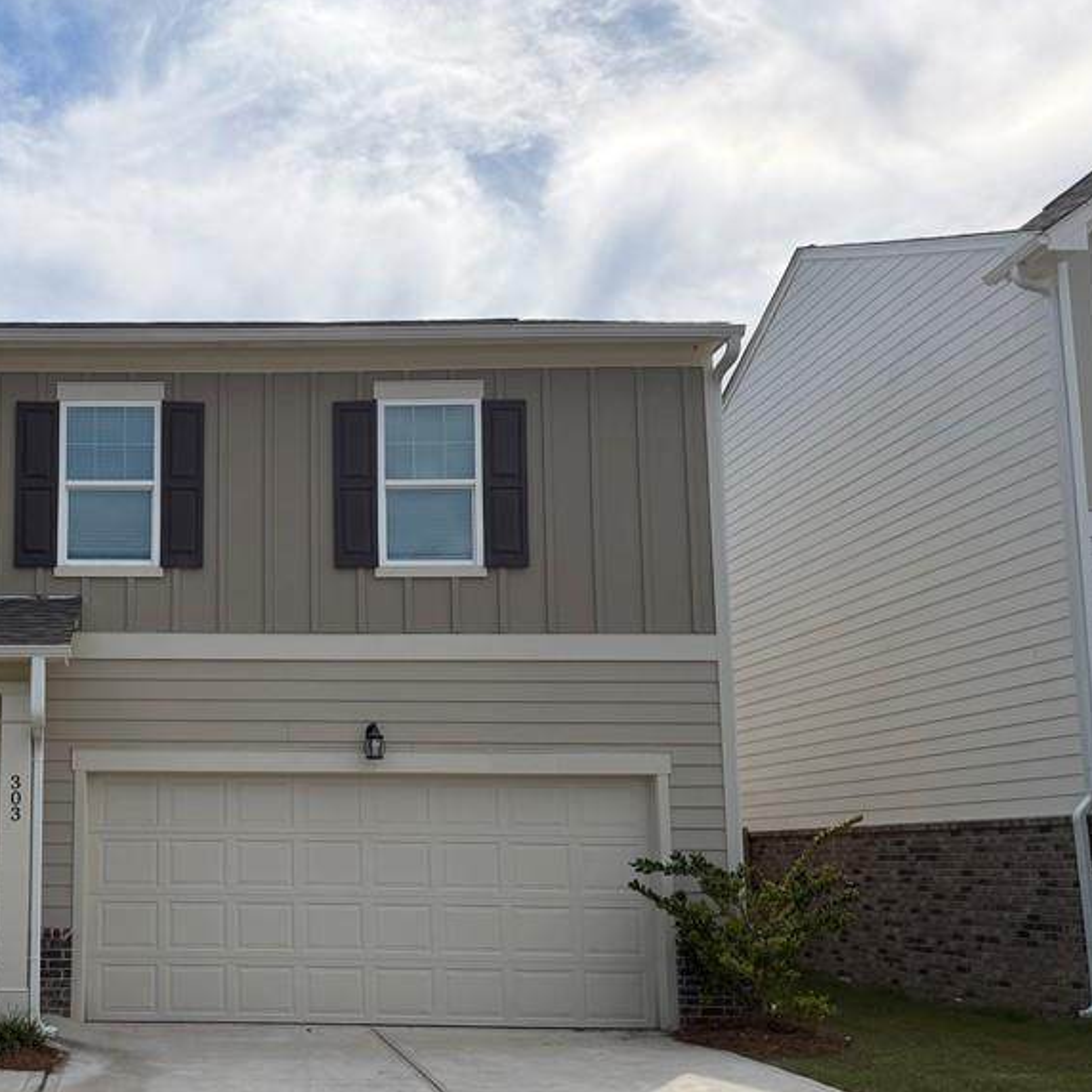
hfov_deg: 41.0
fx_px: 1356
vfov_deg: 43.6
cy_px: 666
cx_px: 141
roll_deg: -0.3
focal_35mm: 38
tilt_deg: +7.1
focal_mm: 6.76
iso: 100
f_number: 1.78
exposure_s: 1/6173
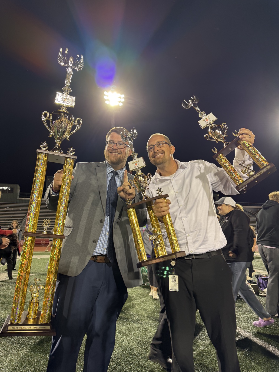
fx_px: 258
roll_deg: -1.4
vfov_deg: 71.6
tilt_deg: +9.6
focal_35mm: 24
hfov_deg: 56.8
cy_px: 186
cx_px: 140
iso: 100
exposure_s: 1/60
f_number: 1.78
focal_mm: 6.76
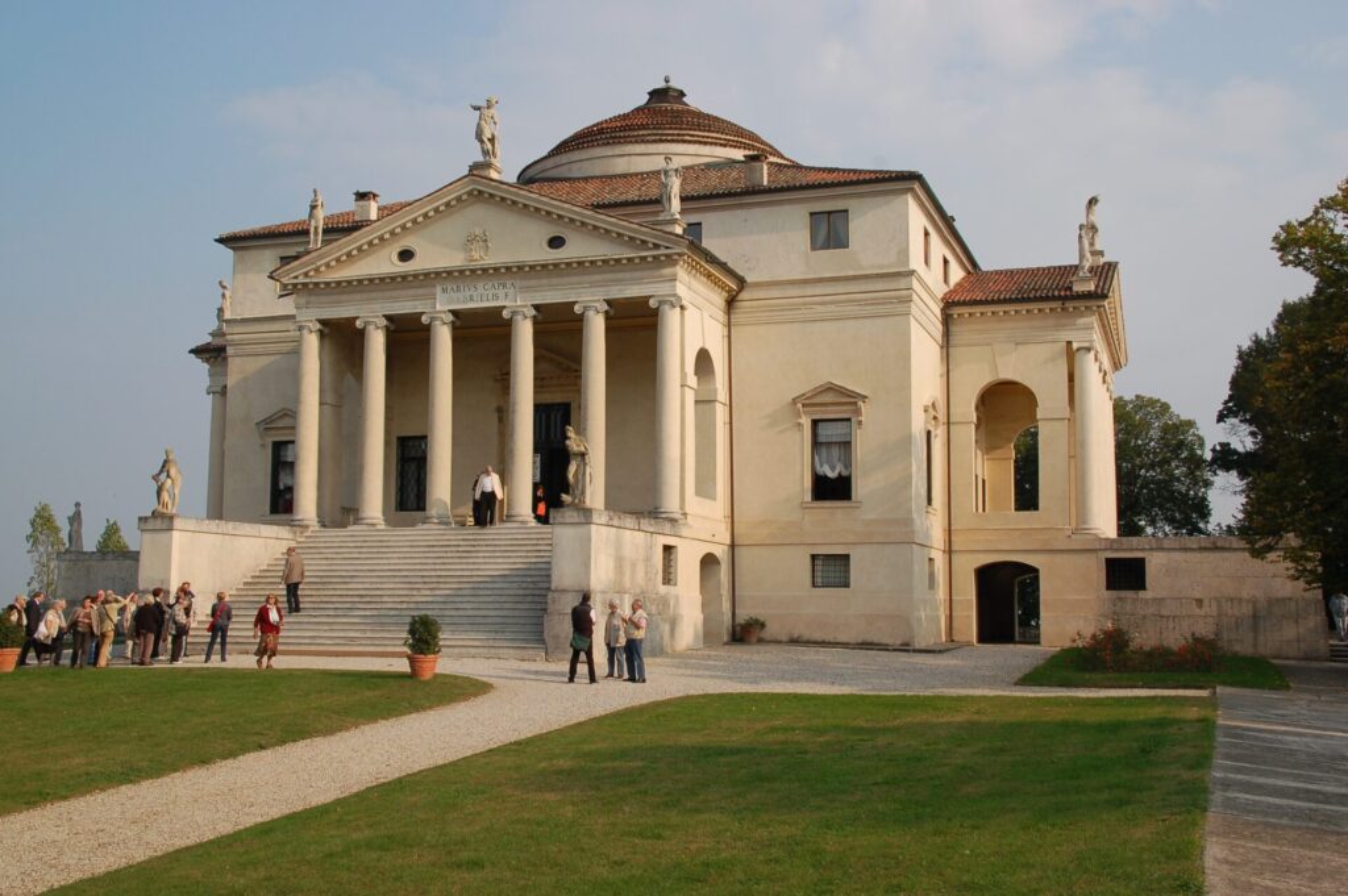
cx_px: 674
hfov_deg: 49.6
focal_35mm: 39
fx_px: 1459
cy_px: 448
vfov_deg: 34.2
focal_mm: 26
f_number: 10
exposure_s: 1/250
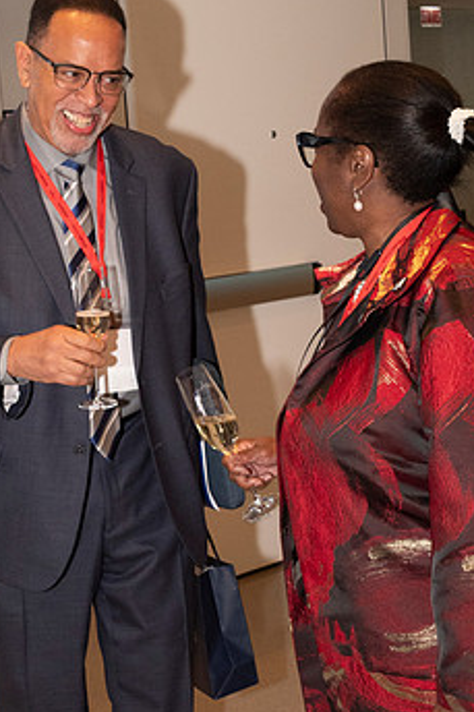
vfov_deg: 29.6
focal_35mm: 68
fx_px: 1344
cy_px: 310
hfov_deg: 20.0
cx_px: 234
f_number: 10
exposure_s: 1/100
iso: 2500
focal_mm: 35
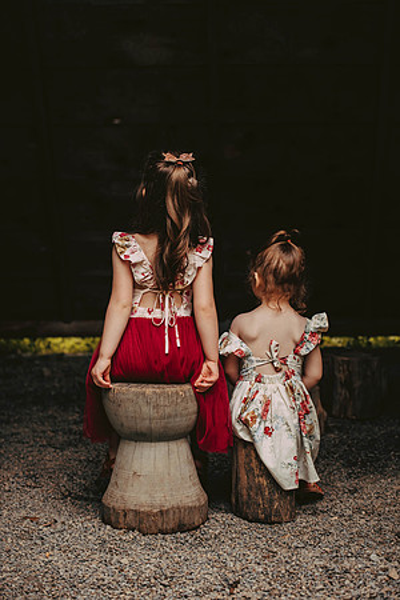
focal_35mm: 70
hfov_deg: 19.5
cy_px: 300
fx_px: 1167
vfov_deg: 28.8
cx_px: 200
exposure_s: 1/640
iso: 640
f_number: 2.8
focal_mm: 70
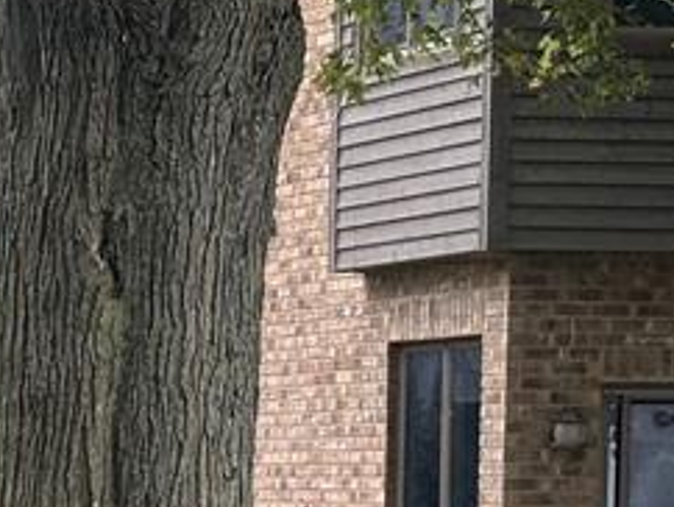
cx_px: -732
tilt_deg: -4.1
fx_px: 4288
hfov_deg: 8.5
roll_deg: +0.6
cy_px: 674
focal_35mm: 220
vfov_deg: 6.7
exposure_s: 1/151
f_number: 1.6
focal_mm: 5.96
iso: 40
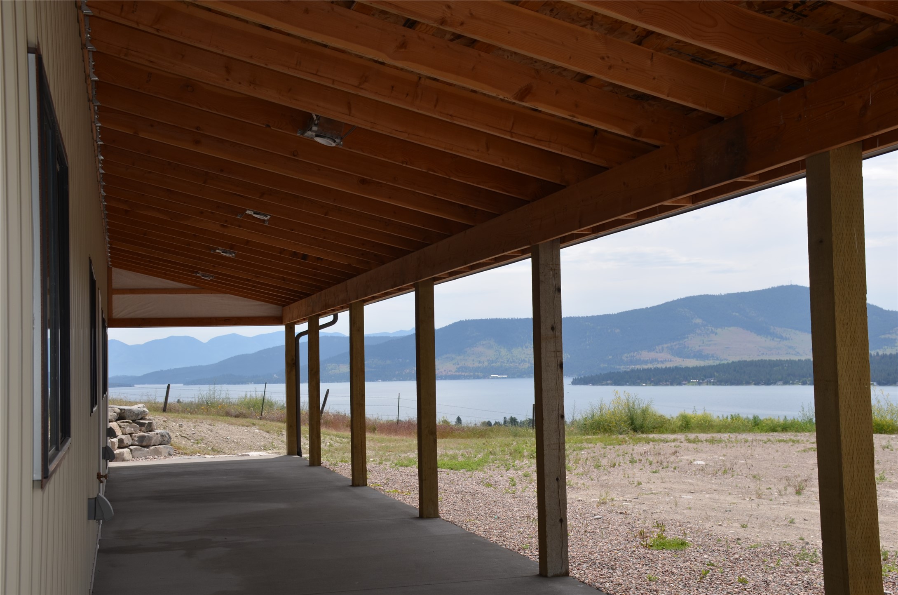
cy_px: 298
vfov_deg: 29.7
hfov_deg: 43.7
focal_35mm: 45
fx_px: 1120
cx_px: 449
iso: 100
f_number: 8
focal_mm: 30
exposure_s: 1/250
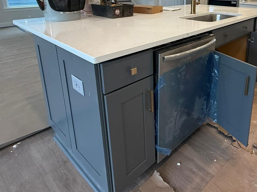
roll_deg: +1.1
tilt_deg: -13.0
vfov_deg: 48.6
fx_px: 200
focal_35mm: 27
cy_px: 40
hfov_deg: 62.4
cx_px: 186
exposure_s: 1/120
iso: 250
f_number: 2.2
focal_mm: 2.22
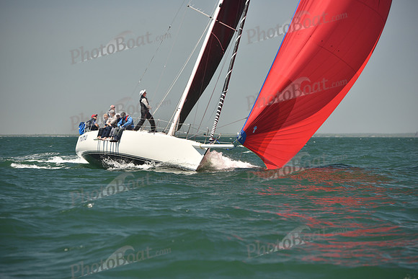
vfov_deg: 8.3
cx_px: 209
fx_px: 1916
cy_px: 140
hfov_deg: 12.4
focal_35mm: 165
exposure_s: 1/800
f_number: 4.5
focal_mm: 165
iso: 250
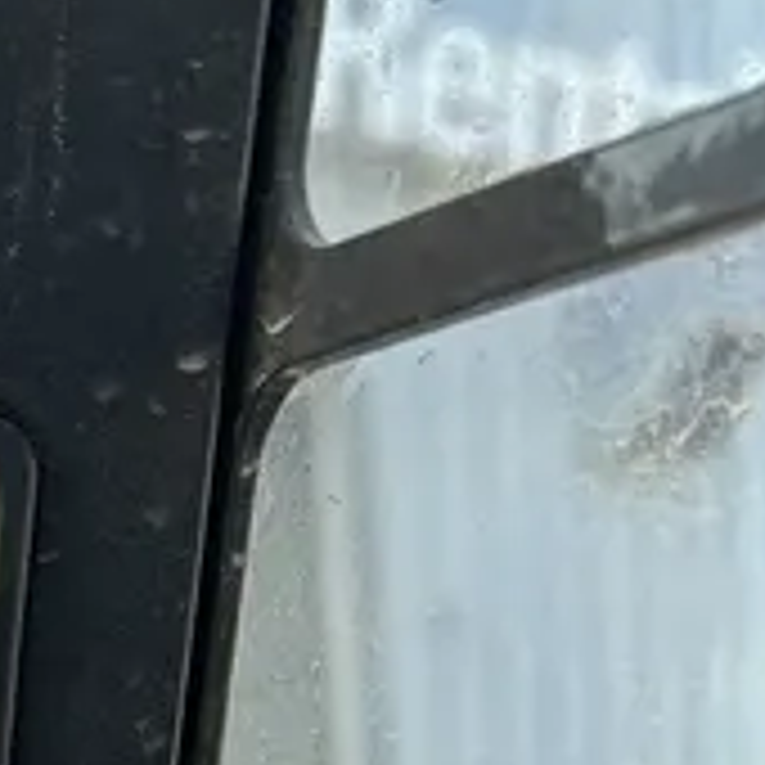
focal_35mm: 99
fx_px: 2475
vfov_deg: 14.7
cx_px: -252
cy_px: 1496
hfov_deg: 16.5
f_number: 1.5
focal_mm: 5.7
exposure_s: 1/611
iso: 50
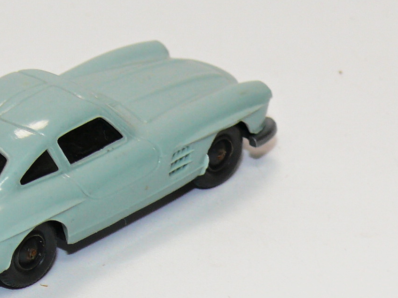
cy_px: 152
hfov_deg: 8.3
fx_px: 2736
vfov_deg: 6.2
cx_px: 59
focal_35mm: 238
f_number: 4
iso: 100
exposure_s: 1/30
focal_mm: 15
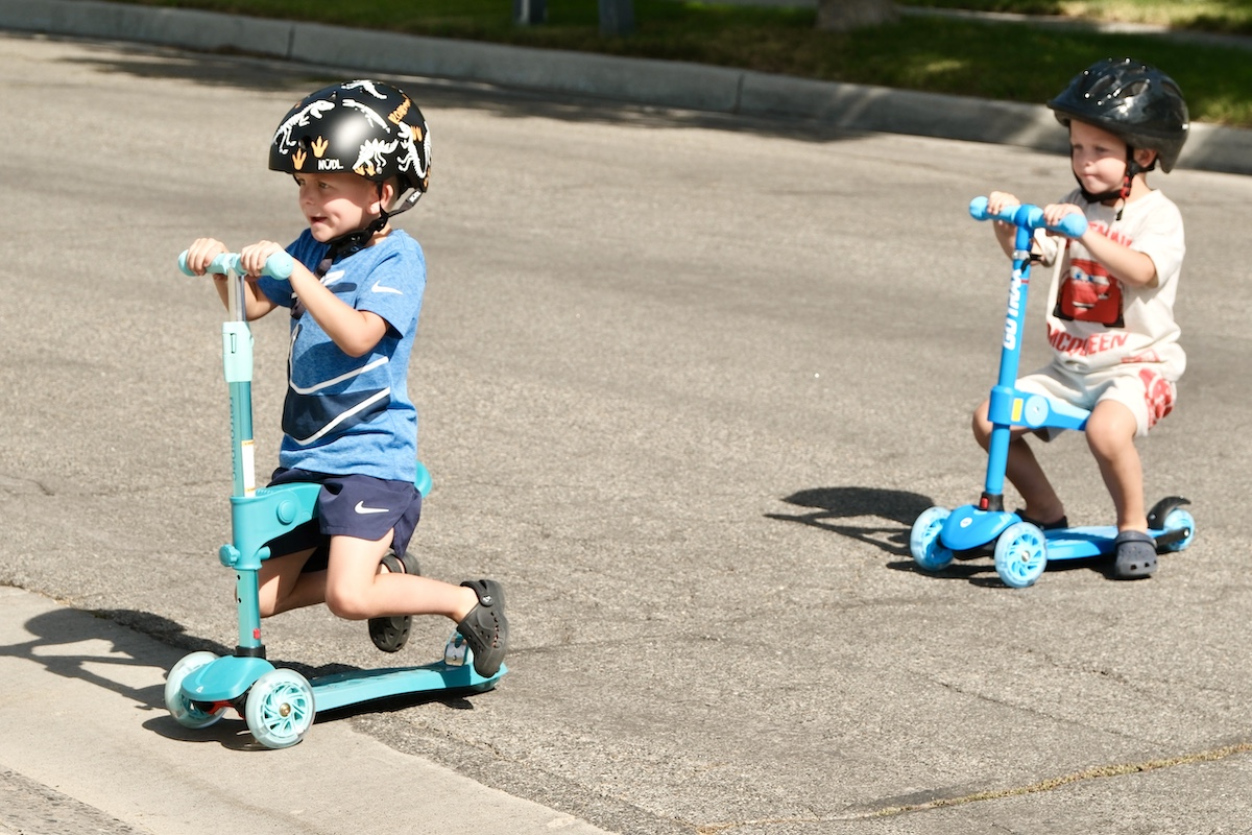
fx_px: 3443
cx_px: 626
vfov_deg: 13.8
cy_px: 418
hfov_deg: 20.6
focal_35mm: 99
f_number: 5.6
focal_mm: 66
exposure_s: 1/640
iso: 125
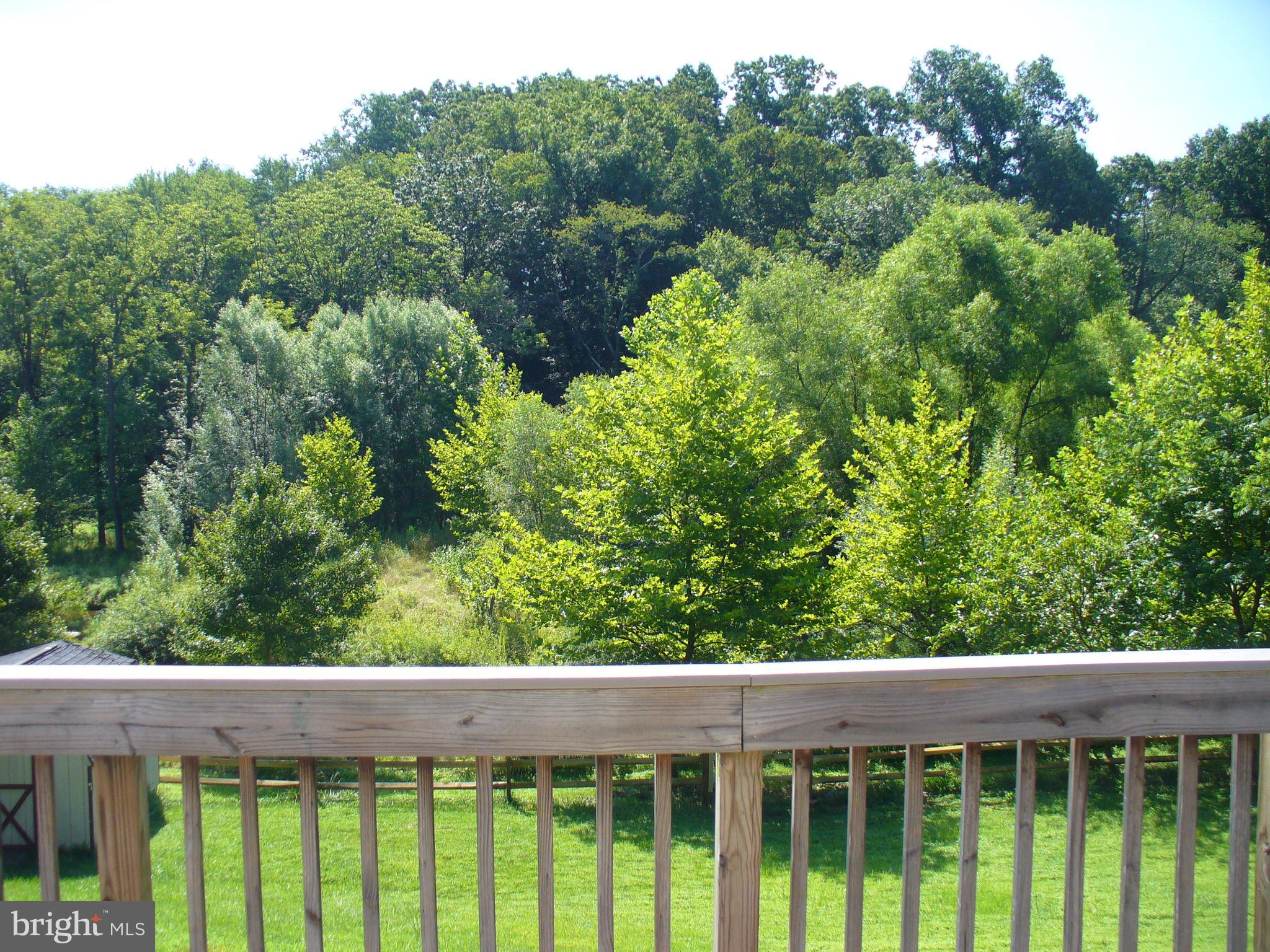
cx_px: 635
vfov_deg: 38.7
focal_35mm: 37
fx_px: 1357
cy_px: 476
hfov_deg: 50.1
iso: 80
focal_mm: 6.1
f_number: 2.8
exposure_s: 1/500
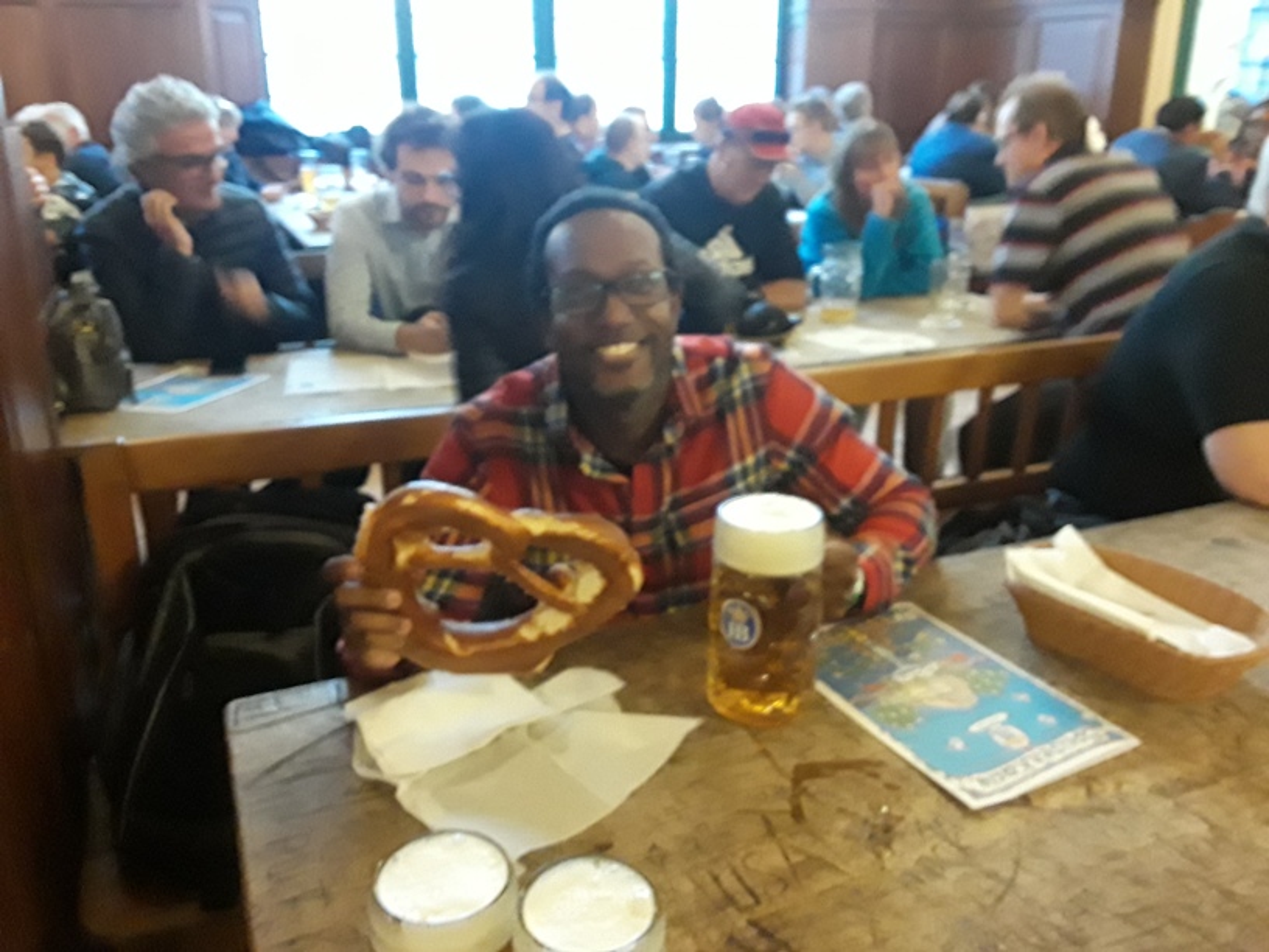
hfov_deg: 63.4
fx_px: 1026
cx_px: 634
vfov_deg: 49.7
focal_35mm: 28
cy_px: 476
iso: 640
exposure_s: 1/15
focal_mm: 2.9
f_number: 1.9
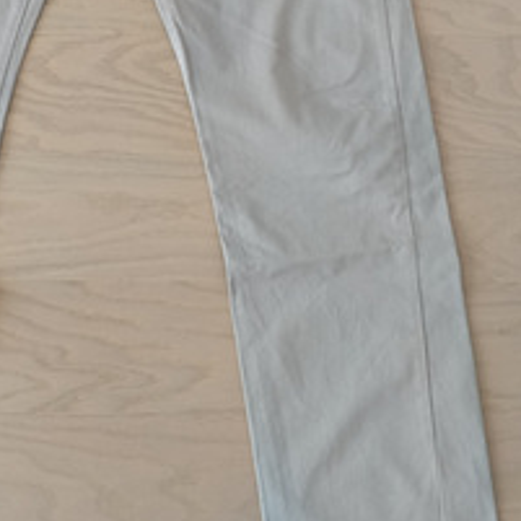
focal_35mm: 55
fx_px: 937
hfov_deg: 30.2
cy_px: 54
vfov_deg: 29.8
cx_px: 87
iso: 164
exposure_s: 1/50
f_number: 1.6
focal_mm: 4.09
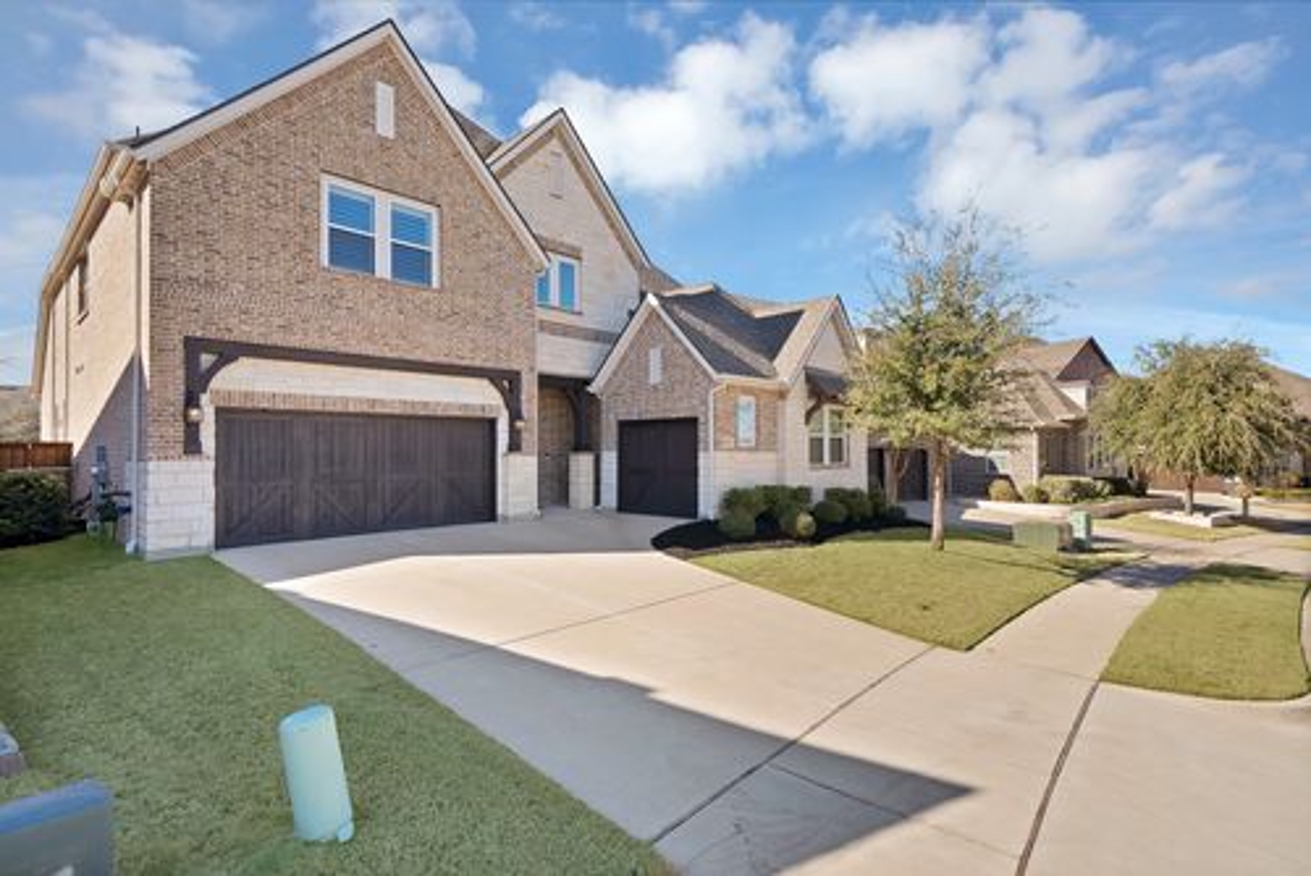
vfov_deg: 73.8
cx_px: 656
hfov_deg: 96.7
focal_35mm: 16
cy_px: 438
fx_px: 583
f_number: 10
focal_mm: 16
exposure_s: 1/250
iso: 640
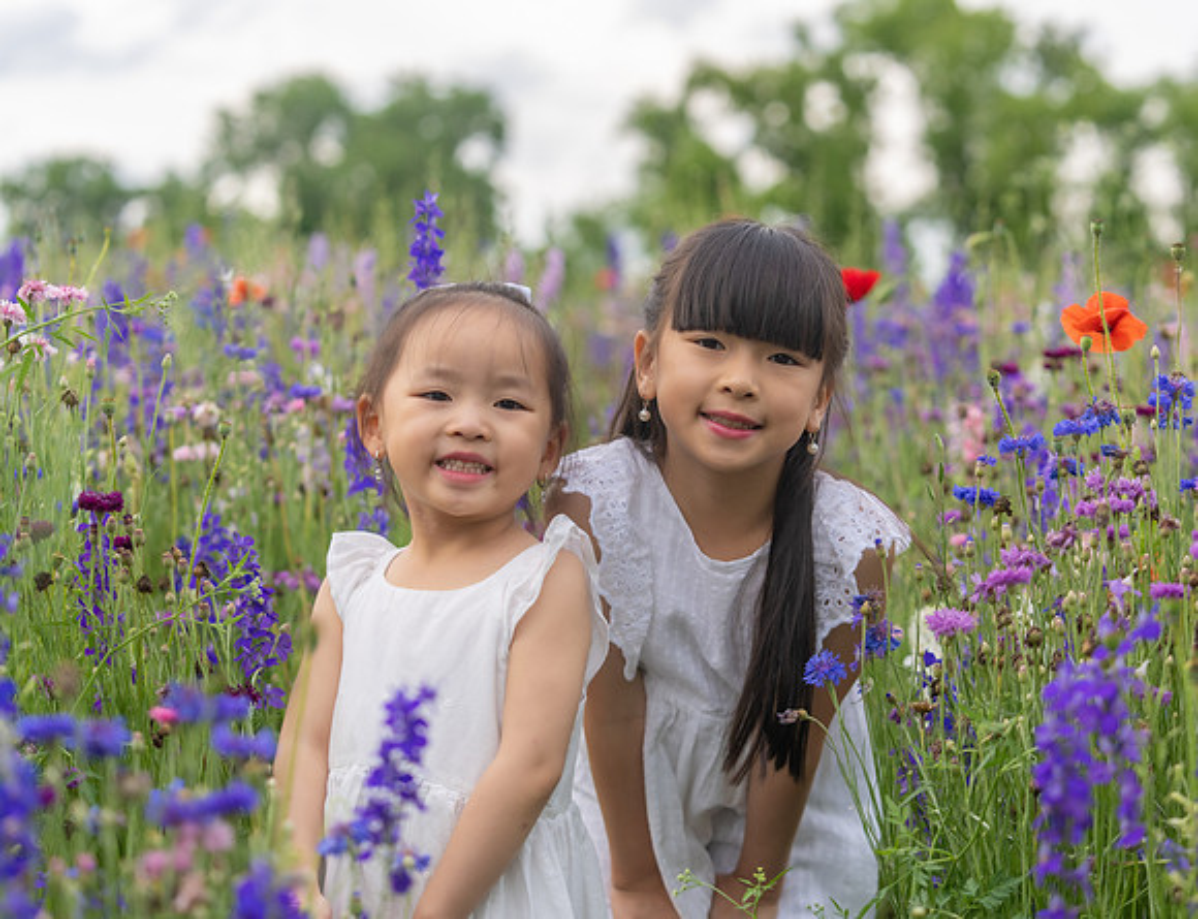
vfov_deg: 19.5
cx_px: 689
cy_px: 460
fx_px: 2680
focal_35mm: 77
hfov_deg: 25.2
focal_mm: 70
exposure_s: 1/500
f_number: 3.5
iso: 200
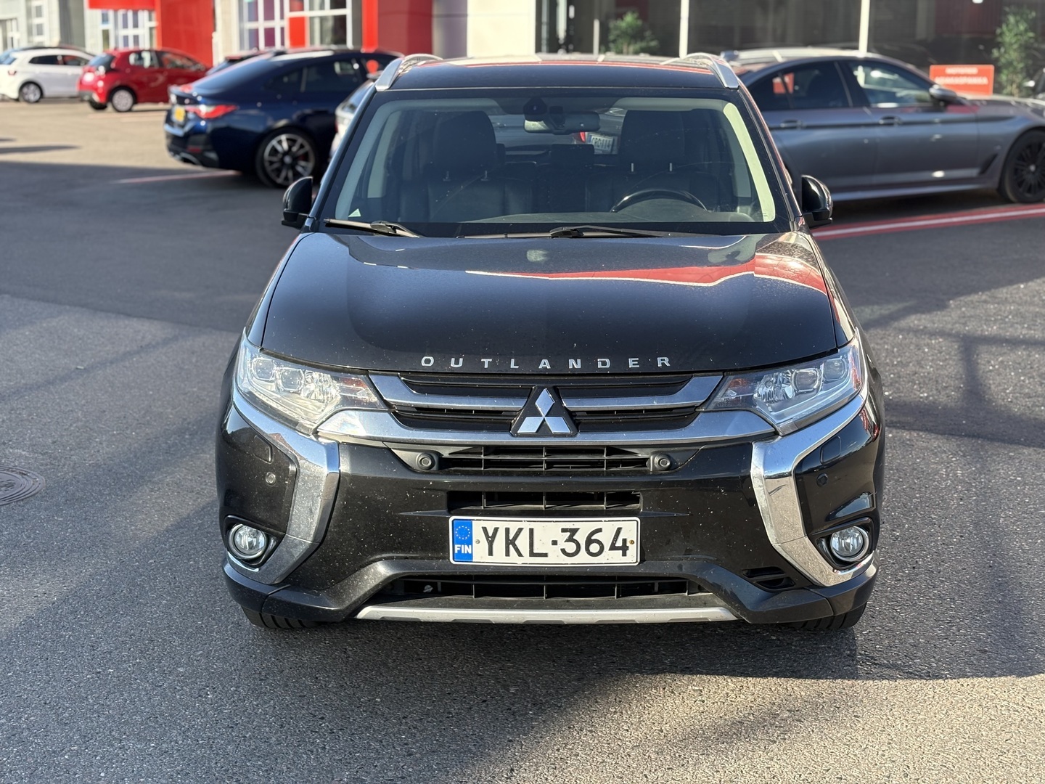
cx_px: 522
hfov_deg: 36.8
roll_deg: -1.0
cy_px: 392
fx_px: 1570
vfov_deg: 28.0
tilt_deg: -9.1
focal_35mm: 52
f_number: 1.6
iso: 50
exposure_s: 1/667
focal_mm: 5.96
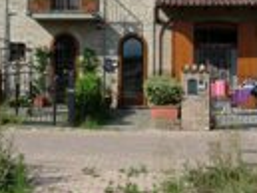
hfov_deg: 18.7
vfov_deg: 13.8
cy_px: -63
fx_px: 765
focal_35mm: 103
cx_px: 22
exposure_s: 1/724
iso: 64
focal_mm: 7.8
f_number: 4.8
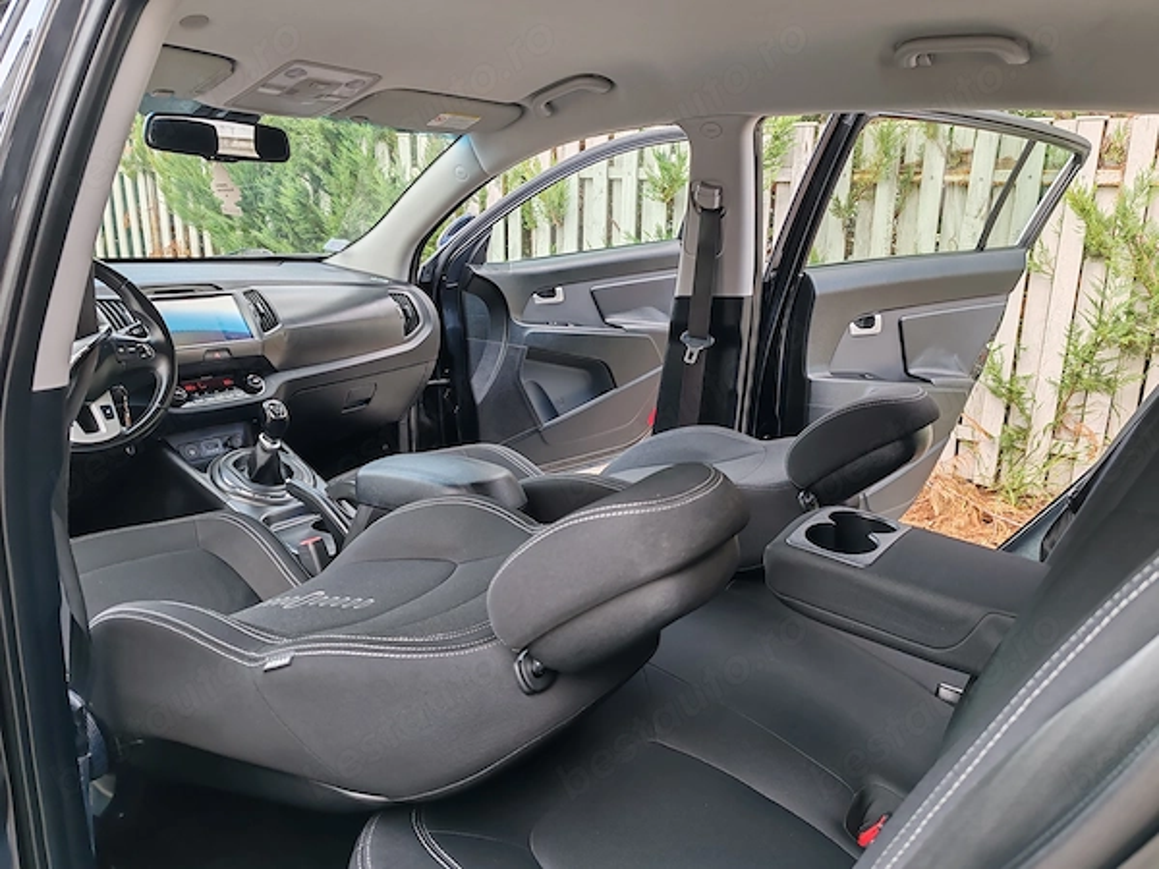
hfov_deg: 65.3
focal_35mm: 27
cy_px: 434
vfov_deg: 51.4
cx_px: 580
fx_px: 904
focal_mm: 6.12
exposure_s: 1/100
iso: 125
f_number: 1.9
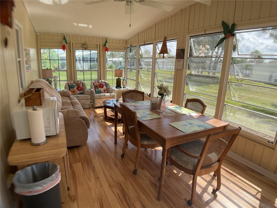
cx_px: 138
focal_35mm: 29
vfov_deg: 48.2
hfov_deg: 61.7
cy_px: 104
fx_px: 232
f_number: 1.8
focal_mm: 3
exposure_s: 1/568
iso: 16
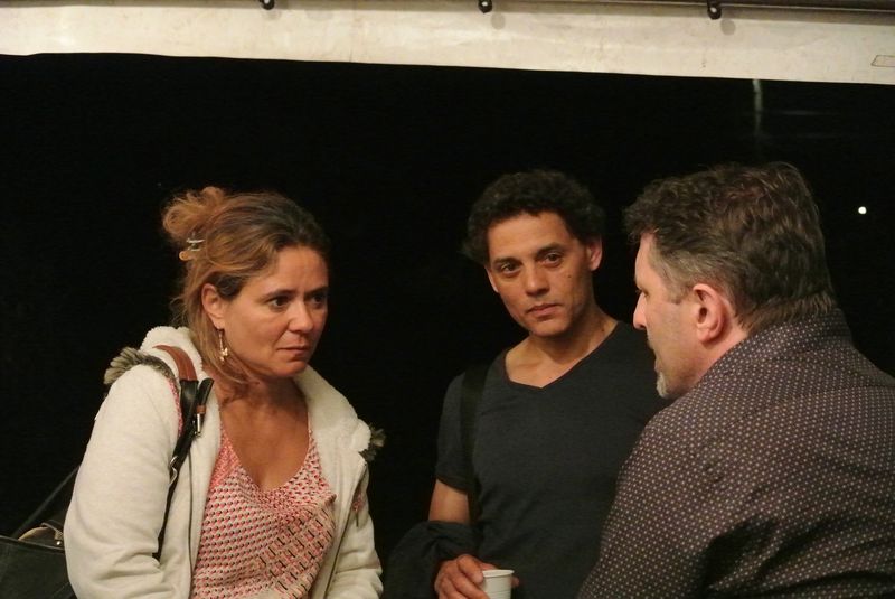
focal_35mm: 81
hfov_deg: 25.0
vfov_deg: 16.9
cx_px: 448
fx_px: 2016
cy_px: 300
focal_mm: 30
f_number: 3.8
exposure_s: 1/200
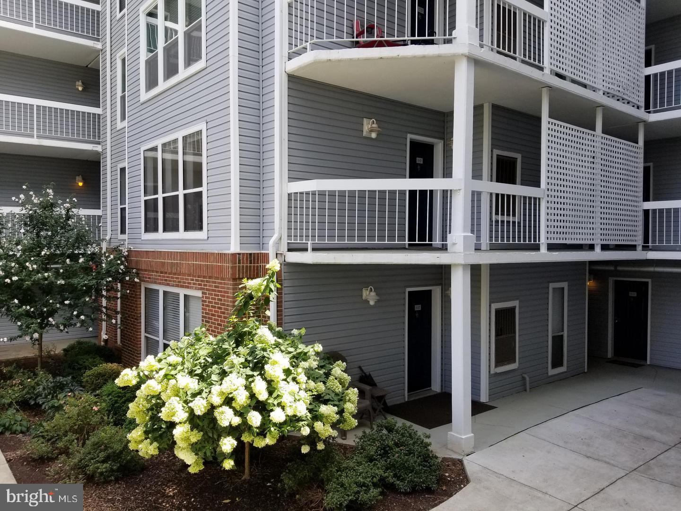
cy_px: 256
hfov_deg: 67.3
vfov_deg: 53.1
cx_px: 340
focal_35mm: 26
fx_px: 511
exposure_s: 1/456
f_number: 1.7
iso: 50
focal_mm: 4.25
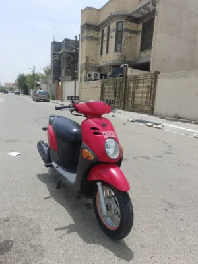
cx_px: 99
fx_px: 175
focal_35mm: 23
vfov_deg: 73.9
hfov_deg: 58.9
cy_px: 132
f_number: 1.8
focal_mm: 5.89
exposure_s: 1/230
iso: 50
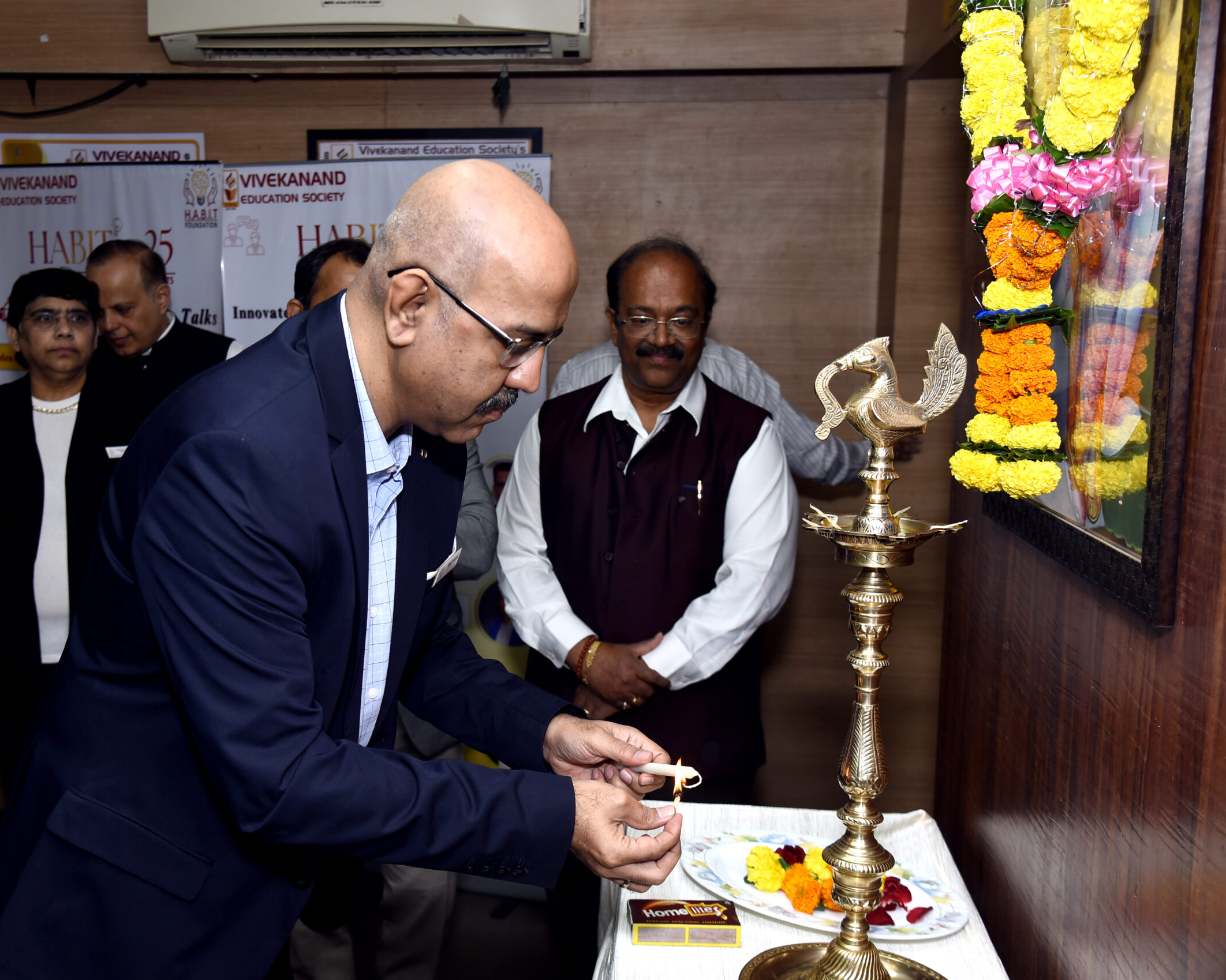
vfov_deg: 34.9
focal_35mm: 43
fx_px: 1560
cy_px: 488
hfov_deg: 42.7
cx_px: 488
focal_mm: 38
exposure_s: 1/160
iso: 500
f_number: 5.6
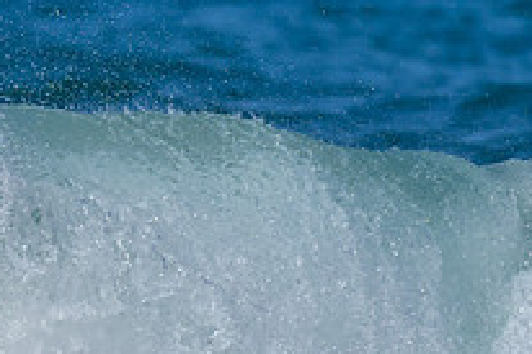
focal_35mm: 3134
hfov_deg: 0.7
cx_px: -157
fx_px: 46275
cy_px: 337
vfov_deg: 0.4
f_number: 6.3
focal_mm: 800
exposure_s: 1/2000
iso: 200
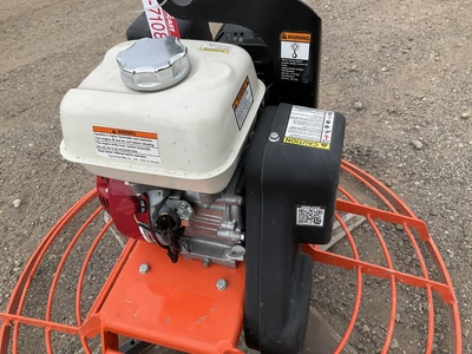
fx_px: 395
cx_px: 236
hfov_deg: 61.7
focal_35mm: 29
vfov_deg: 48.2
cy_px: 177
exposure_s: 1/1144
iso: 25
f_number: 1.8
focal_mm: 3
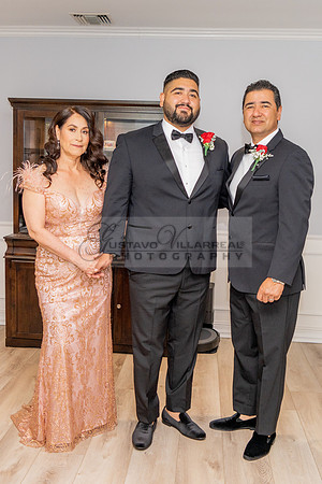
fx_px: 558
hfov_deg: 32.2
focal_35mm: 42
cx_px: 158
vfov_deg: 46.8
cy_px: 254
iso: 640
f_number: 4
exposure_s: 1/160
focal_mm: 24
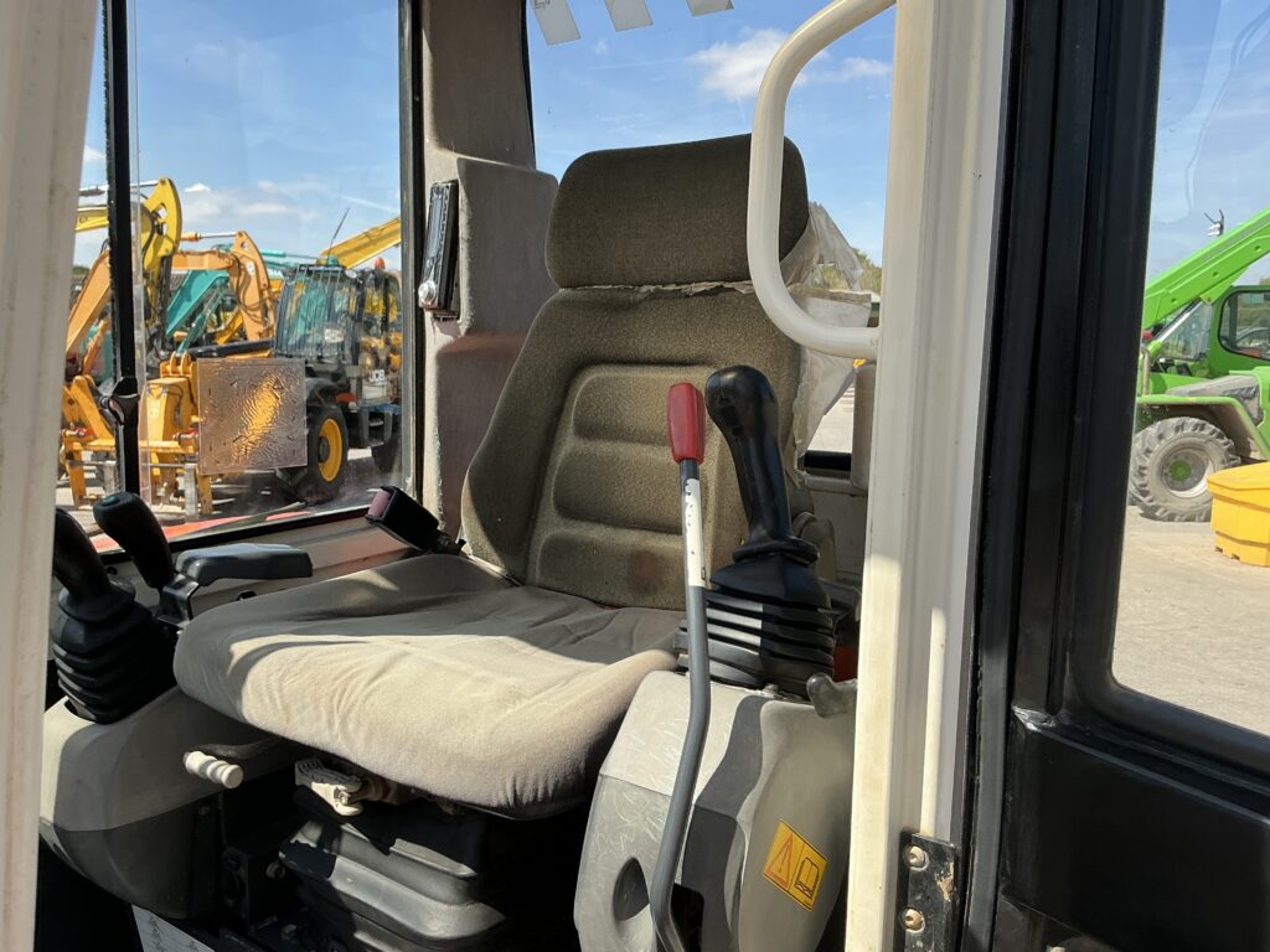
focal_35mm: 28
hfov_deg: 63.4
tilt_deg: -6.2
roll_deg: -1.6
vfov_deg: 49.7
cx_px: 635
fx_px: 1027
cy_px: 476
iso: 25
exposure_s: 1/1055
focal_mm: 3
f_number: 1.8
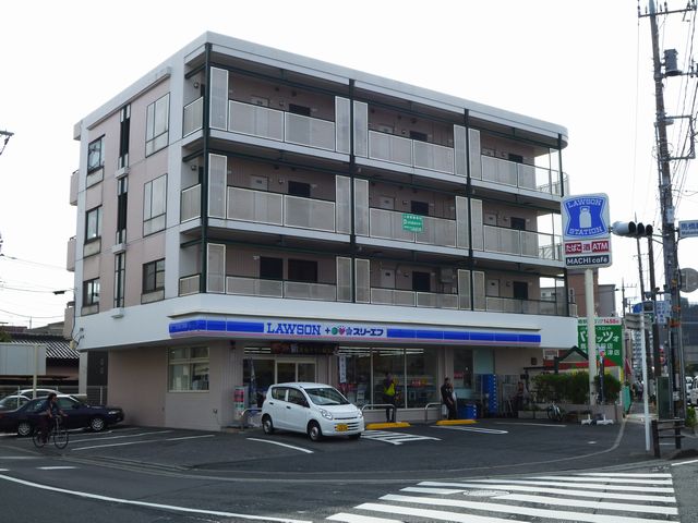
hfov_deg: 43.9
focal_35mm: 43
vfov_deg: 33.6
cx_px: 349
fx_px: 867
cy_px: 262
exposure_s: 1/400
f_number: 4
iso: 80
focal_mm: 7.7
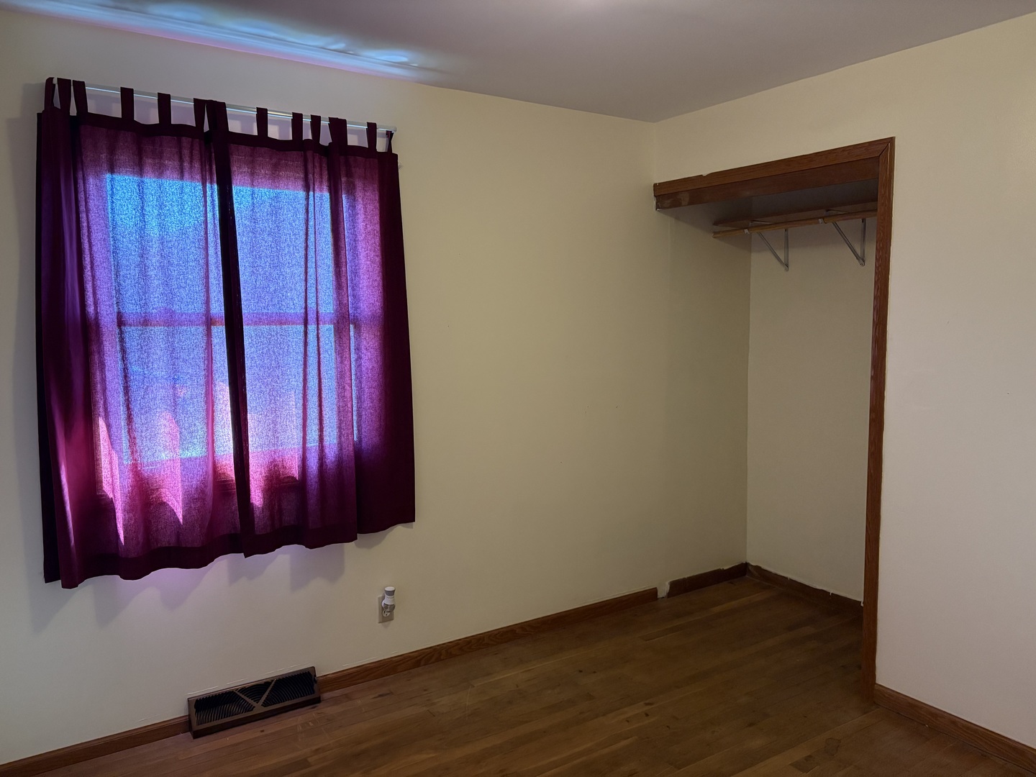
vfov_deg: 53.1
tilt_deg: -4.5
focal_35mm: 26
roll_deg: +1.1
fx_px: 778
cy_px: 388
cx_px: 518
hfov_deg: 67.3
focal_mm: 5.96
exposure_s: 1/40
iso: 400
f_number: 1.6
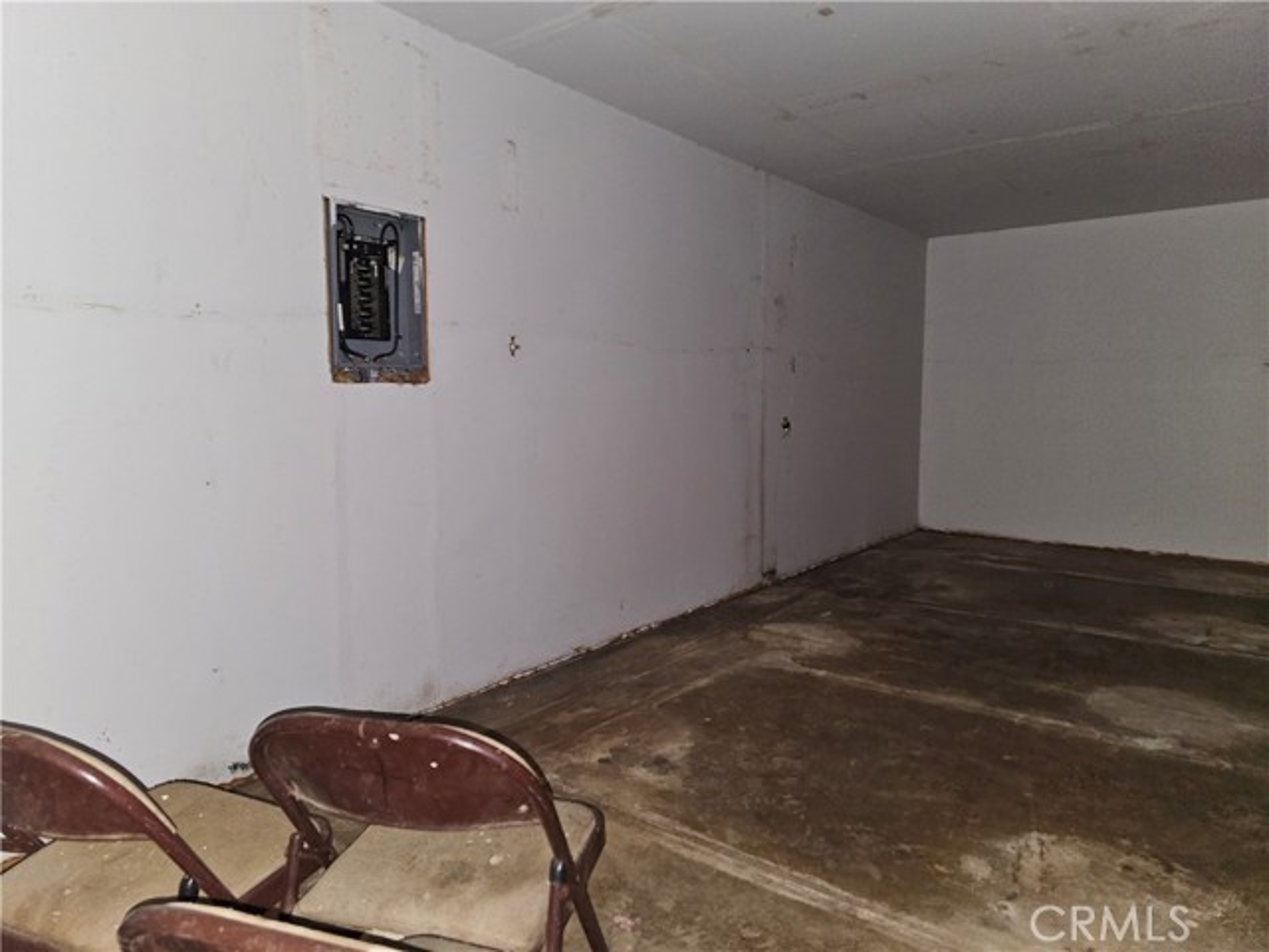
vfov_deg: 58.9
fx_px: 843
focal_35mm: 23
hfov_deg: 73.9
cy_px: 476
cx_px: 634
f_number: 1.7
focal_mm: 6.3
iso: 250
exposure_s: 1/9.99
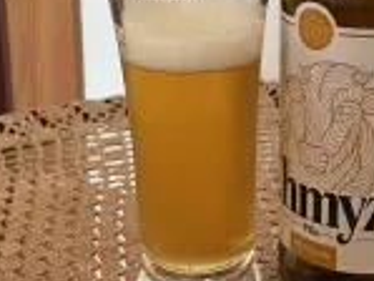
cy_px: 38
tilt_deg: -17.1
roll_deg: -1.6
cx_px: 266
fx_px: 843
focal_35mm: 78
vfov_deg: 18.7
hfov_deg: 24.8
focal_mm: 3
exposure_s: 1/60
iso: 125
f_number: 1.8
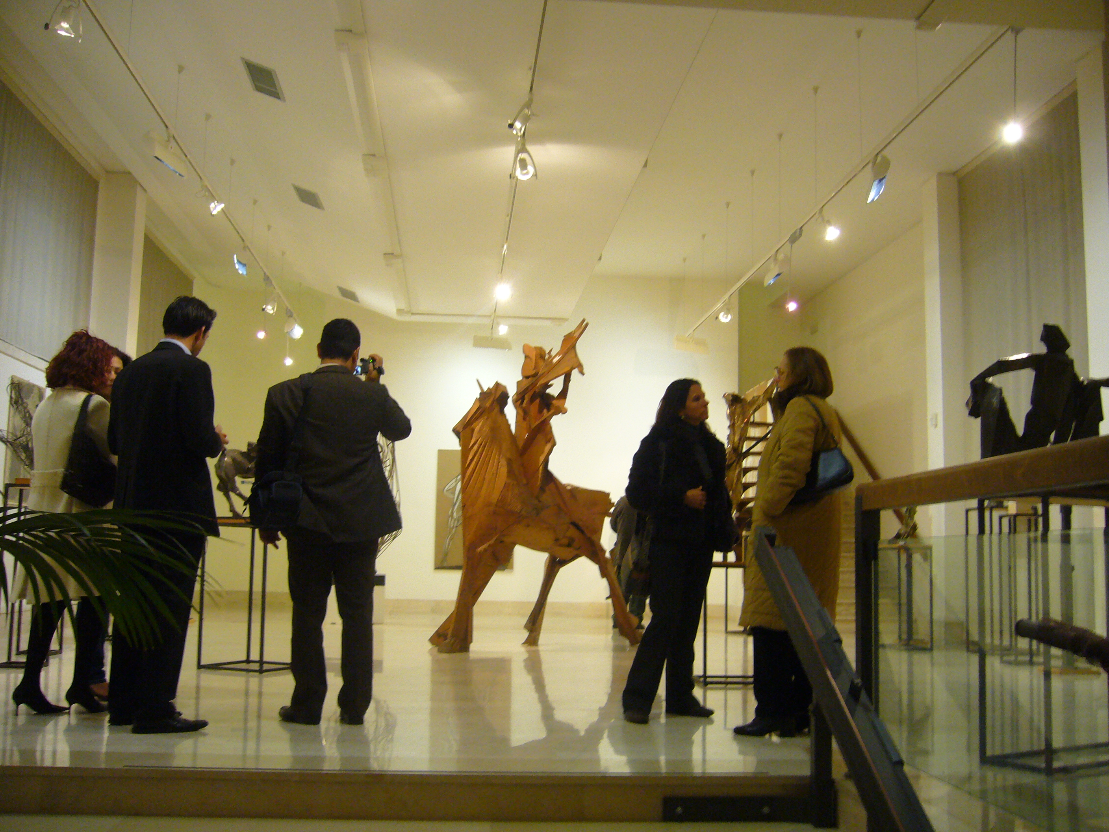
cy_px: 416
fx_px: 1121
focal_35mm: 35
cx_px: 554
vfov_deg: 40.7
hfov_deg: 52.6
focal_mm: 5.8
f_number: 2.8
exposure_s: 1/15
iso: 200
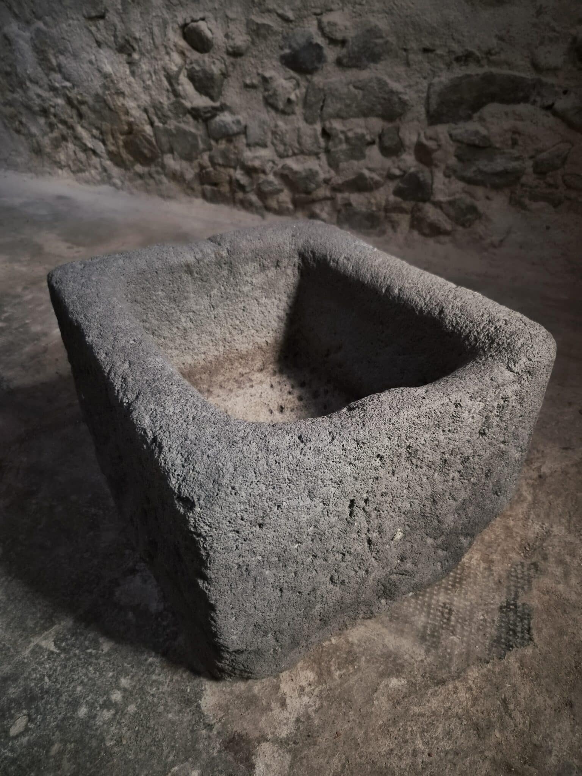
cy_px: 388
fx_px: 516
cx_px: 291
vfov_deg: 73.9
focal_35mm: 23
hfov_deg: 58.9
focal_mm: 5.4
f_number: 1.8
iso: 1250
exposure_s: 1/33
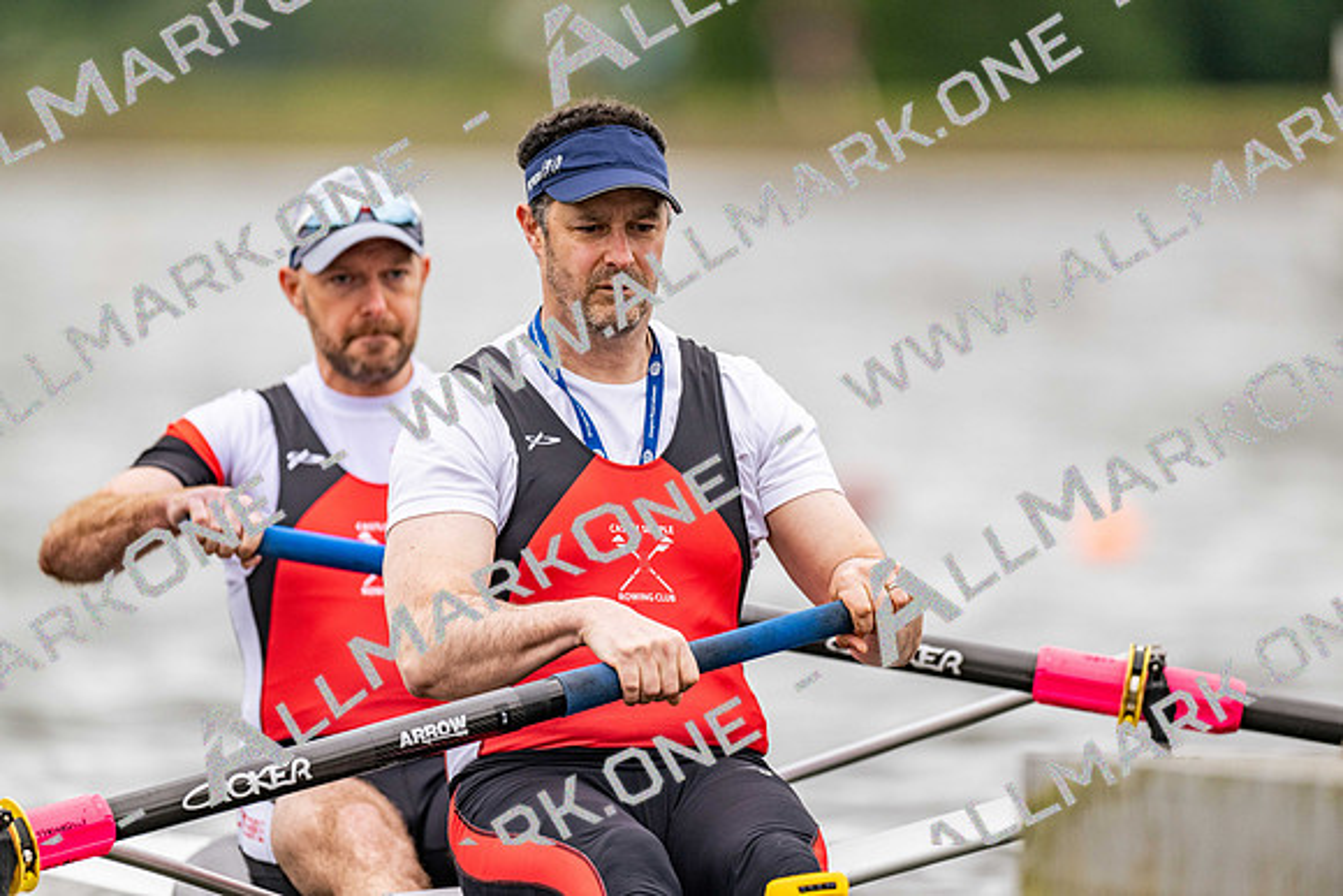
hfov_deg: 3.4
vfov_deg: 2.3
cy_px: 448
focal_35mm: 600
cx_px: 672
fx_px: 22388
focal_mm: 600
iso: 640
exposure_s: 1/2500
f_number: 4
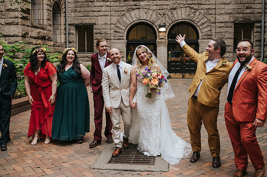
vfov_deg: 35.0
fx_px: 282
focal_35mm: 38
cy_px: 86
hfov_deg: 50.6
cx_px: 142
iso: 640
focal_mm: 35
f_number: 3.2
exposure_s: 1/400
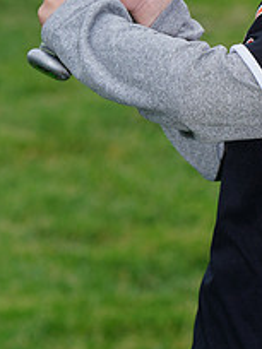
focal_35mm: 546
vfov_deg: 3.6
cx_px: 285
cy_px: -120
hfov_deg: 2.7
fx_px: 5510
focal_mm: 200
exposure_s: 1/200
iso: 200
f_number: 8
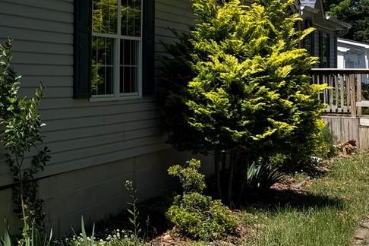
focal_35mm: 74
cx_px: -121
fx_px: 758
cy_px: 28
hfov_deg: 23.8
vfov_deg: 18.2
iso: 80
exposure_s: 1/7353
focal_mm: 6.76
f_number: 1.78
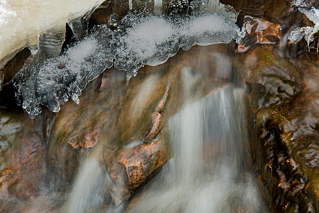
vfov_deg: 9.2
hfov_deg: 13.7
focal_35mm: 150
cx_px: 160
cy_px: 106
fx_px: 1329
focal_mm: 150
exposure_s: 1/1.25
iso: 64
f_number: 16
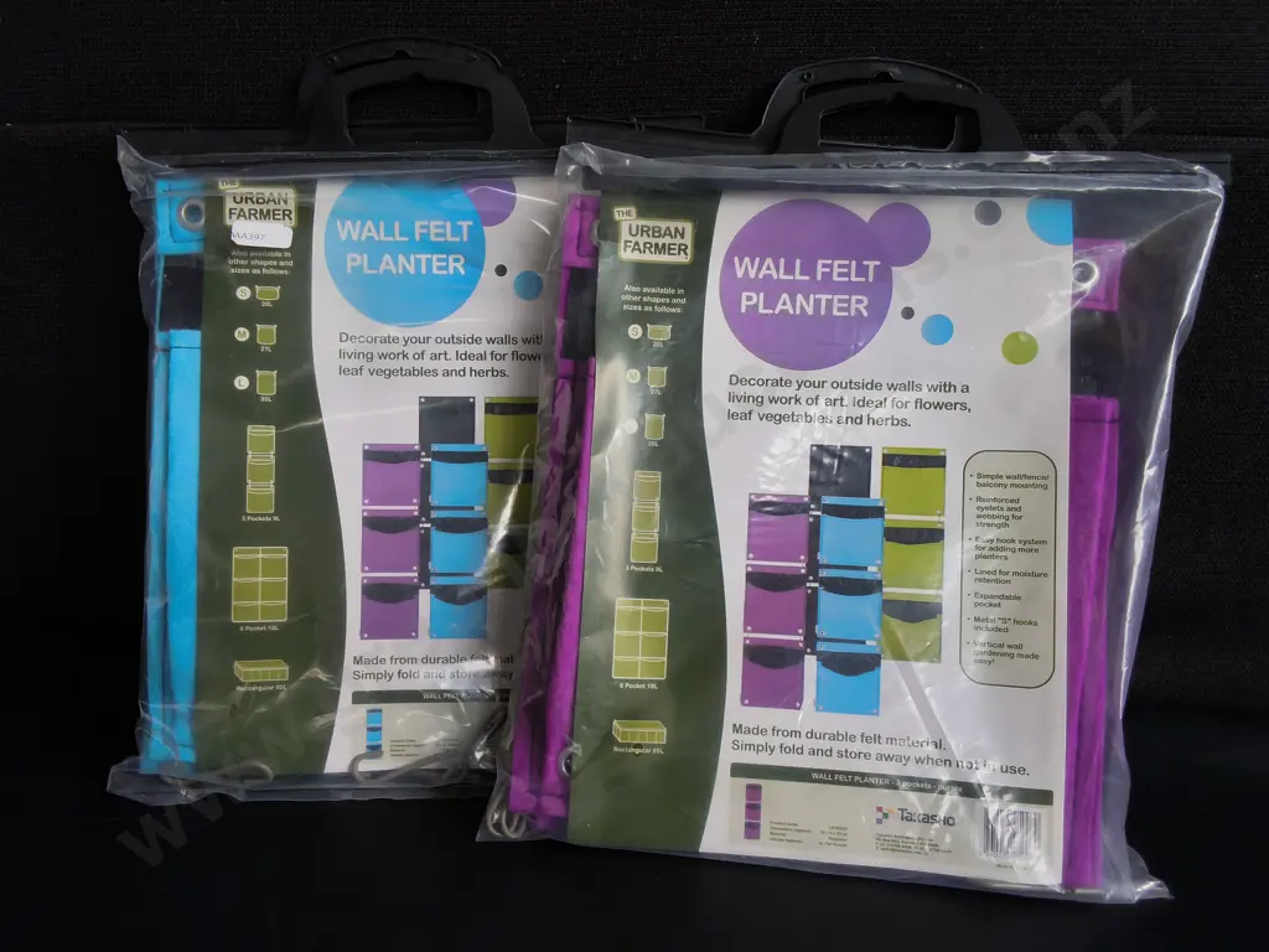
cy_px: 476
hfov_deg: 65.3
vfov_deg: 51.4
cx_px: 634
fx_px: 990
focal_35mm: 27
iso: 32
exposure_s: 1/100
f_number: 2
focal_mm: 2.87
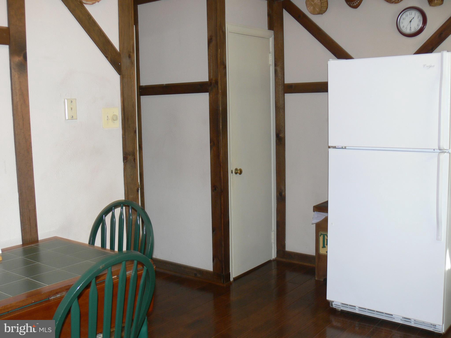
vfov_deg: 37.7
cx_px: 226
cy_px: 169
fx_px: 495
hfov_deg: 49.0
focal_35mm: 38
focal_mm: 8
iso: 100
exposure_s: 1/30
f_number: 2.8
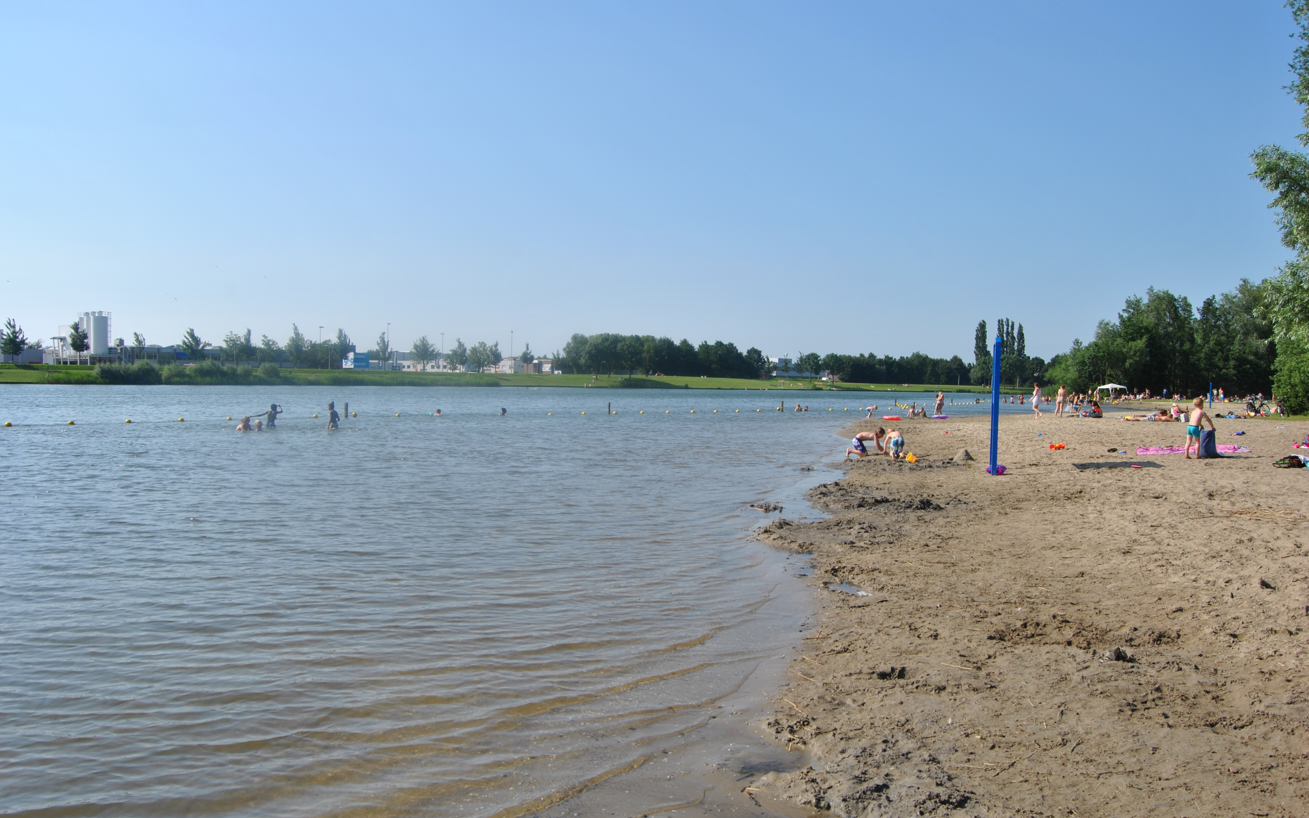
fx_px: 999
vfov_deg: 44.5
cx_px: 647
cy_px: 438
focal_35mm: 28
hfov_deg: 66.5
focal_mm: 18
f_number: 8
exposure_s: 1/250
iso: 100
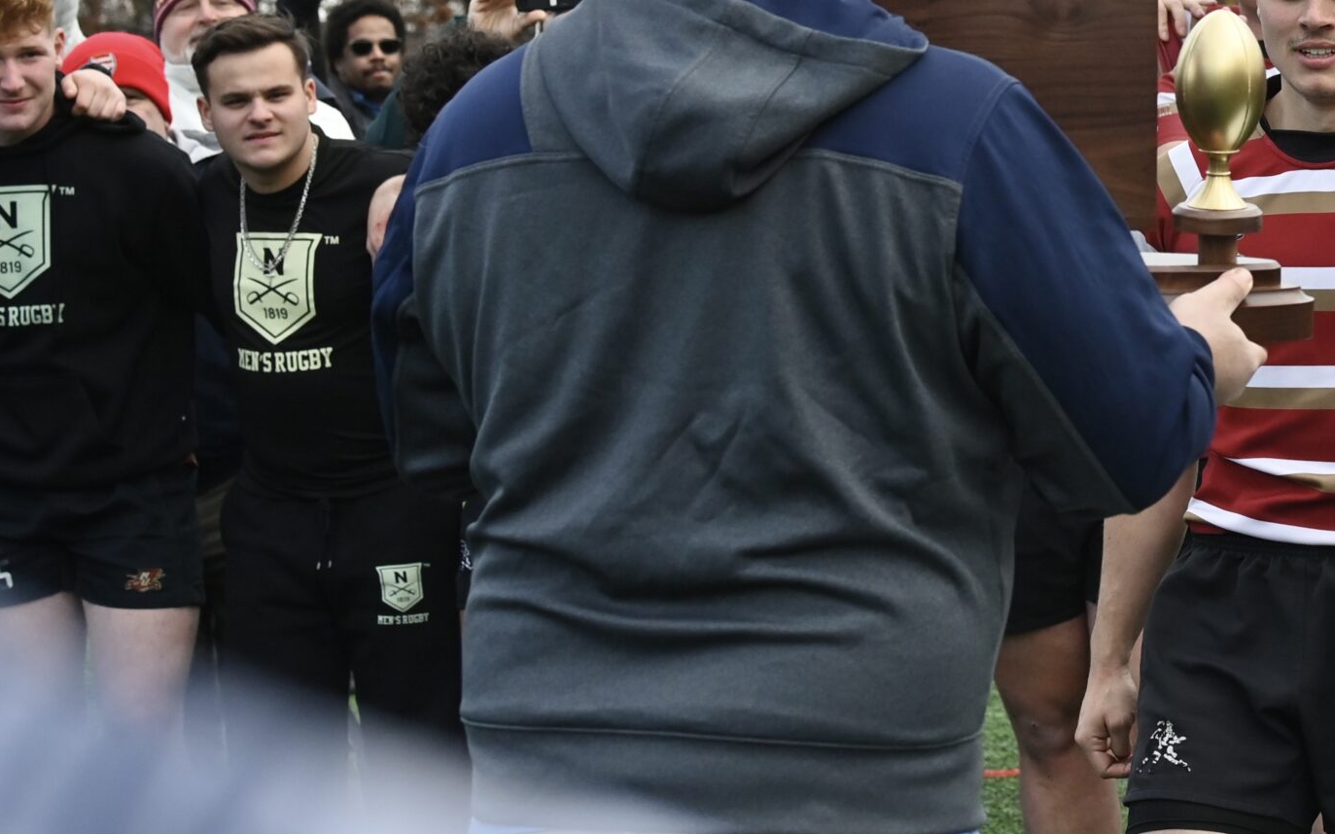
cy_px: 176
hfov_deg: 13.6
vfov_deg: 8.6
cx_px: 1241
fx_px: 5530
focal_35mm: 152
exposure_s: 1/1250
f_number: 9
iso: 2000
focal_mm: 80
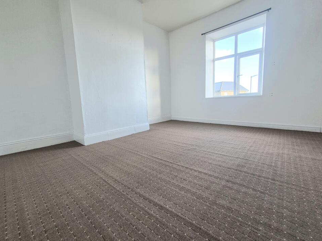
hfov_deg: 102.0
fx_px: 130
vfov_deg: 85.7
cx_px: 155
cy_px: 119
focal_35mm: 14
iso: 100
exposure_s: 1/50
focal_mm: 2.2
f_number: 2.2
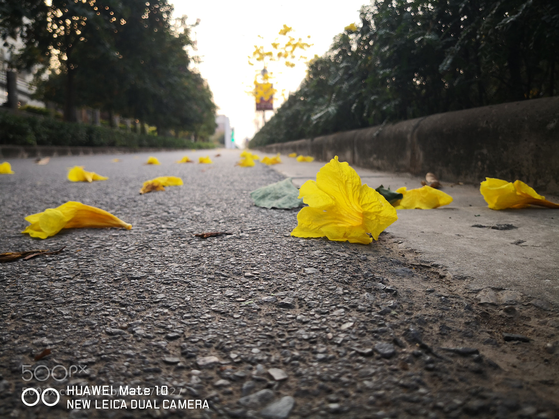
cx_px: 280
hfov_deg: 65.3
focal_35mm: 27
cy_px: 210
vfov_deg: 51.4
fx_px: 436
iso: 50
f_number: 1.6
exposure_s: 1/321
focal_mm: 3.95
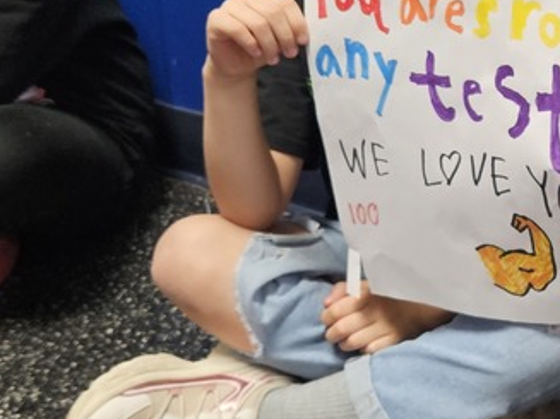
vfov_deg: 20.4
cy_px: 169
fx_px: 1164
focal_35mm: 72
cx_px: 642
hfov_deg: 24.8
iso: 320
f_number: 1.8
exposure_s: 1/120
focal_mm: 5.4
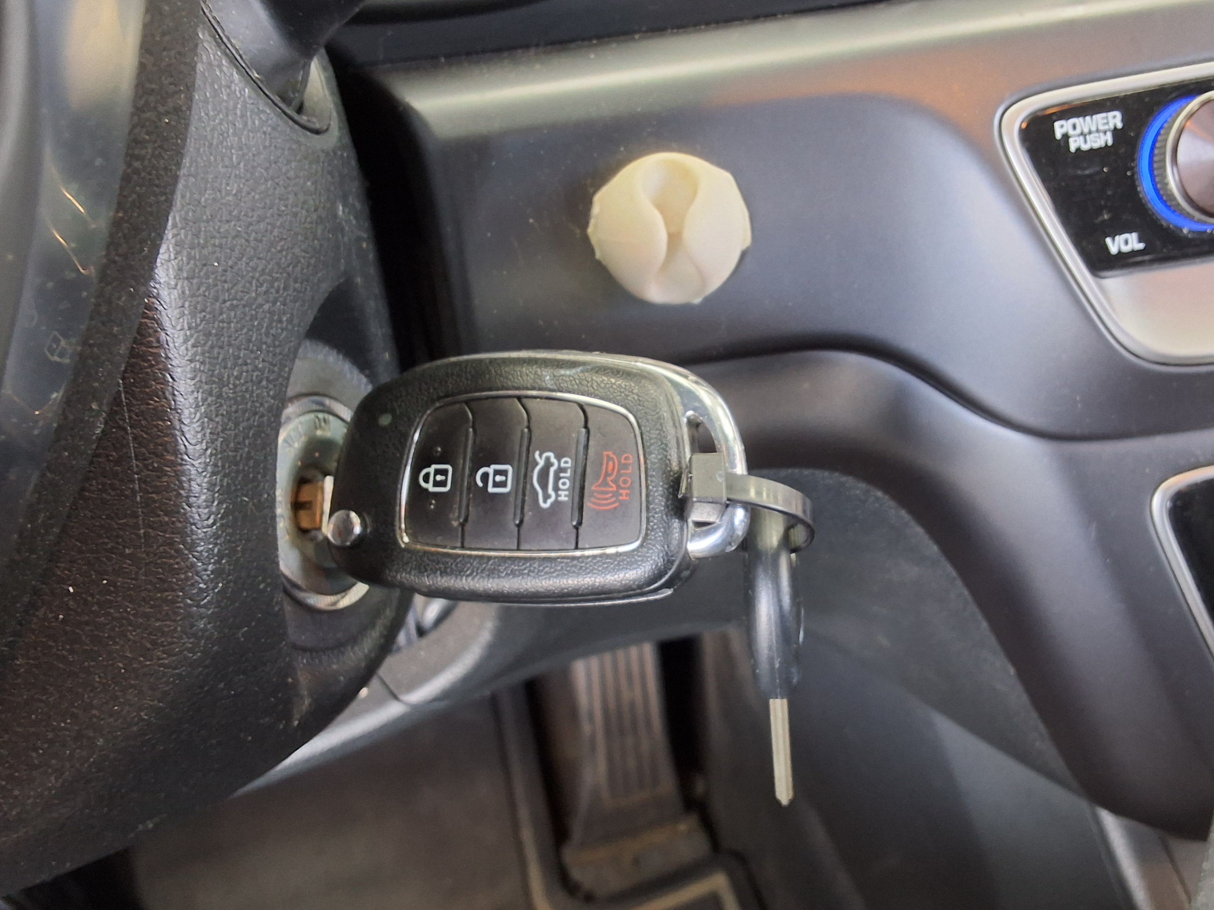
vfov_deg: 40.7
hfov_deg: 52.3
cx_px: 715
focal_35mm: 35
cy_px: 468
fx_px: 1227
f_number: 1.9
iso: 200
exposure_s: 1/30
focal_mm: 2.91
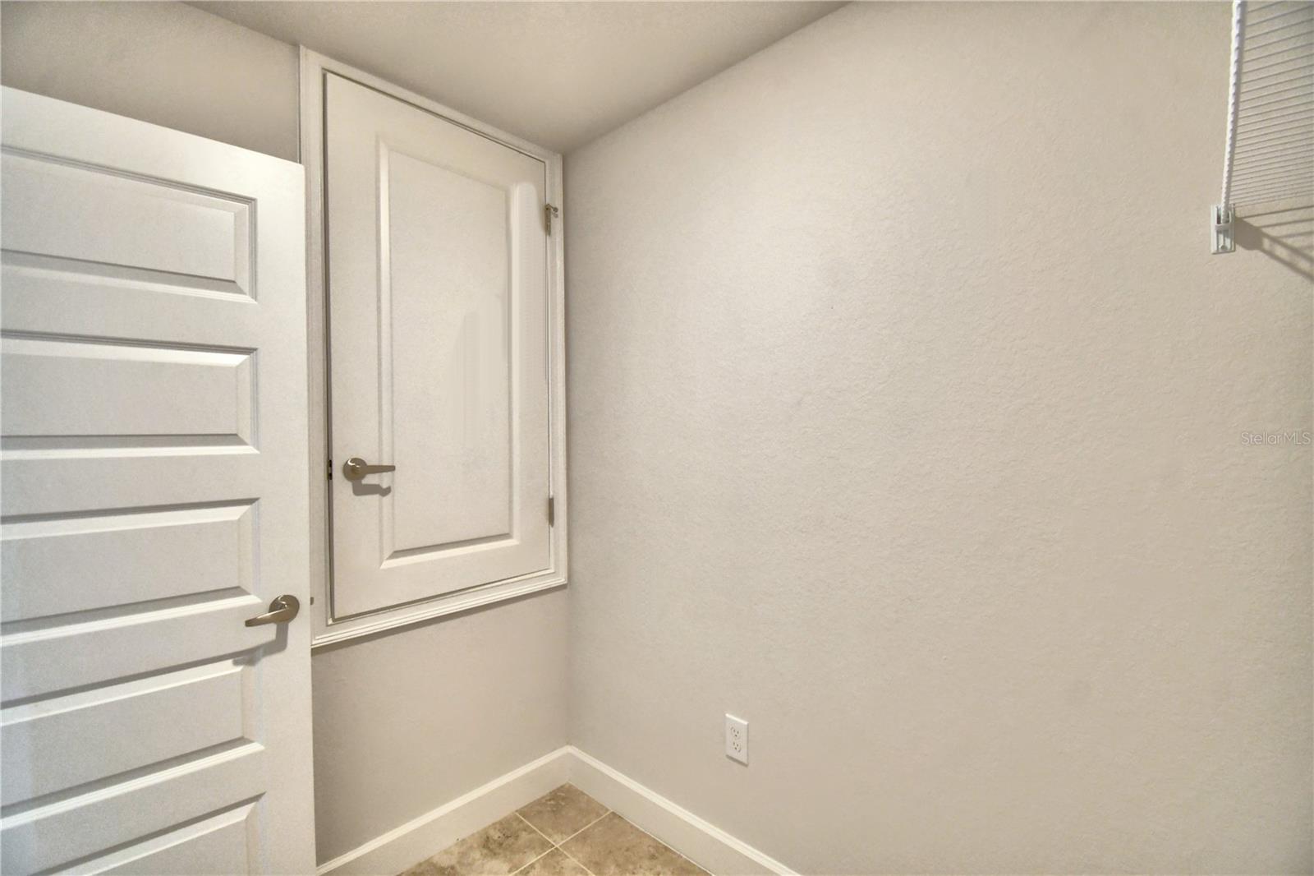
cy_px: 438
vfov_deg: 77.3
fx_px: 547
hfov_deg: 100.4
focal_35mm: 15
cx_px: 657
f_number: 4.5
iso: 400
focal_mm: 10
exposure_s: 1/50
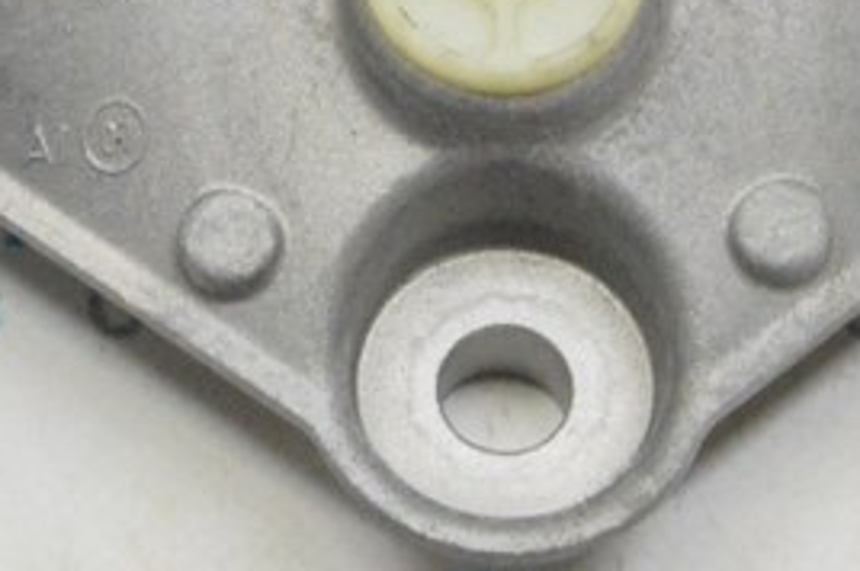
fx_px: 4653
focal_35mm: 195
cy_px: -390
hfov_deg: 10.6
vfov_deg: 6.9
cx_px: 485
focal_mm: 34
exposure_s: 1/20
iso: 6400
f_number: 20
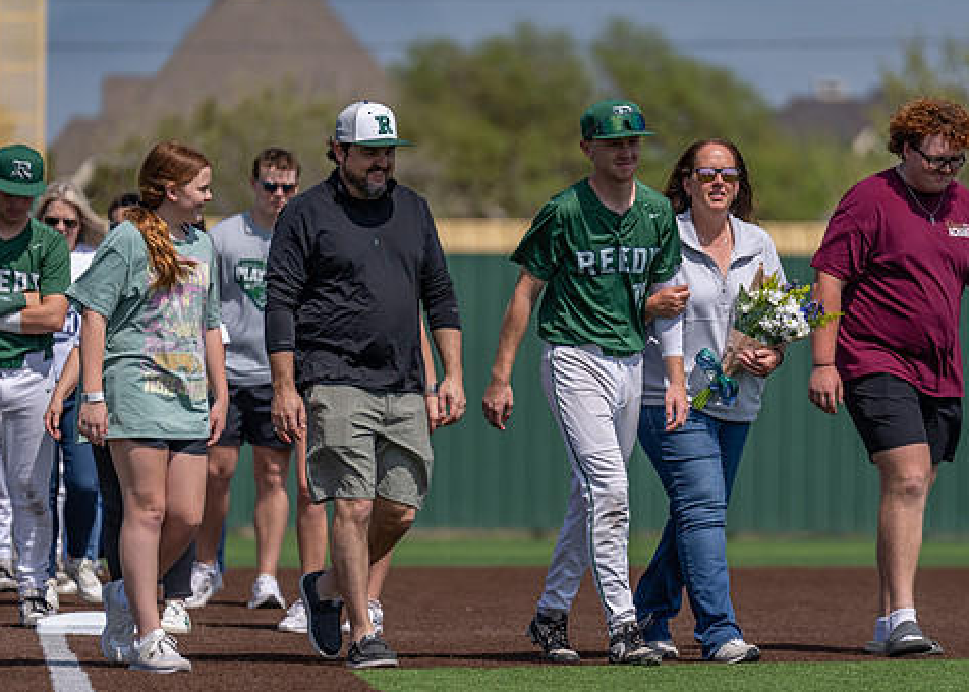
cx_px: 535
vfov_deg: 5.1
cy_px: 319
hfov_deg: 7.1
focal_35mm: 283
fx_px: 7788
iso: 100
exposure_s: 1/3200
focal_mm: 200
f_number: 2.8
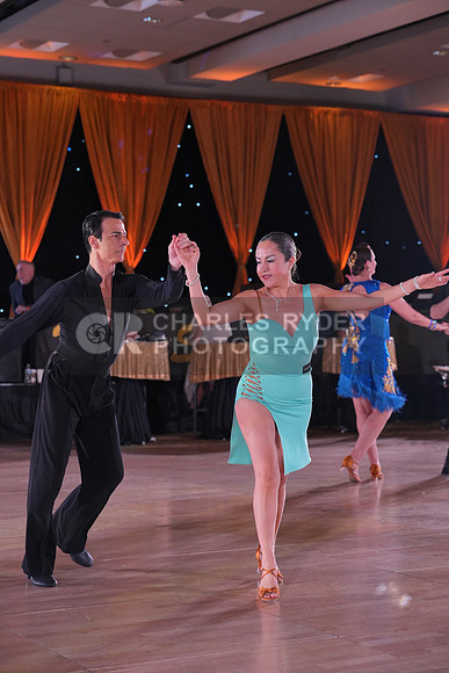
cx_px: 224
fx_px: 1365
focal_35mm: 73
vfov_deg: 27.7
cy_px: 336
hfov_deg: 18.7
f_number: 4
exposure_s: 1/400
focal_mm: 73
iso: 1600
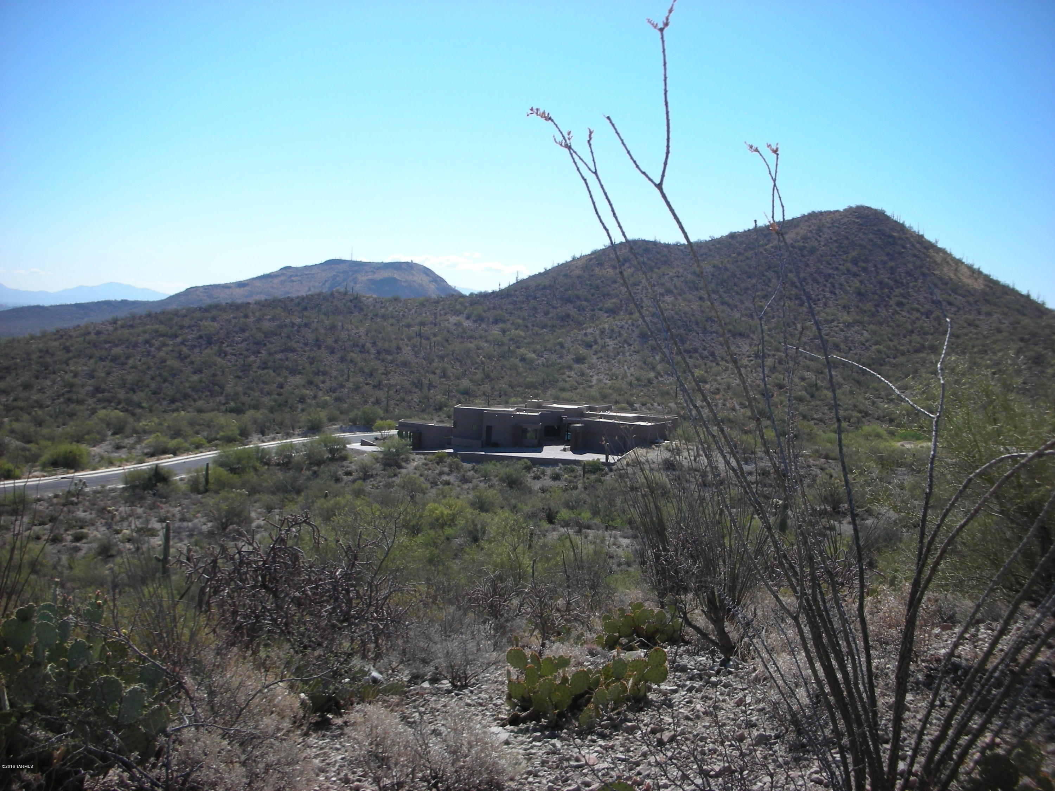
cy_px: 396
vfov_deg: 40.7
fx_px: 1067
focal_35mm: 35
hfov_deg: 52.6
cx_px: 528
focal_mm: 5.8
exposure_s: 1/104
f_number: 8.5
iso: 50
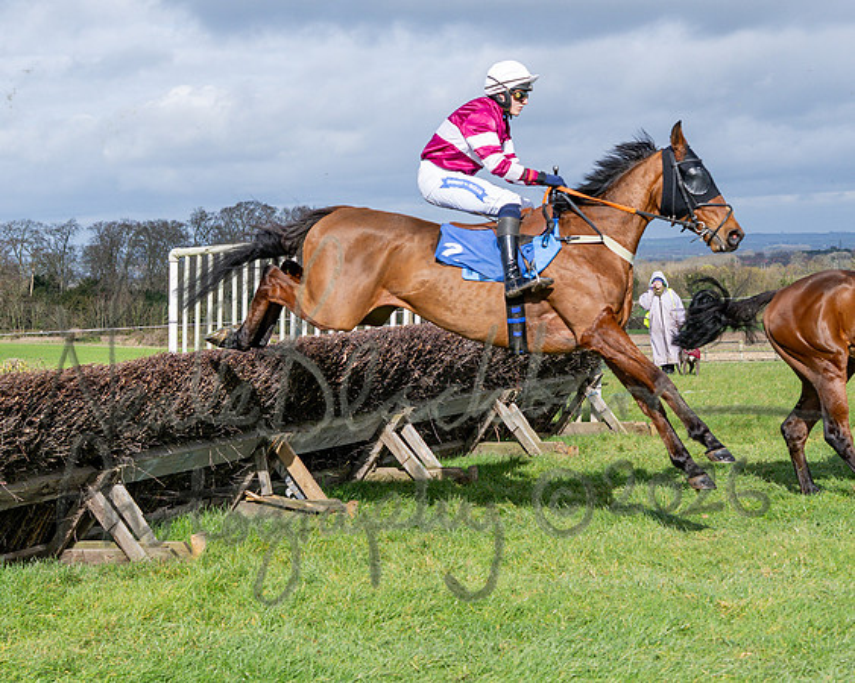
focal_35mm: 80
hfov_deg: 23.9
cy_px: 287
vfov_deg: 19.2
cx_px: 501
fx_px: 2020
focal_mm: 35
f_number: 4
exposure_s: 1/2000
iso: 200
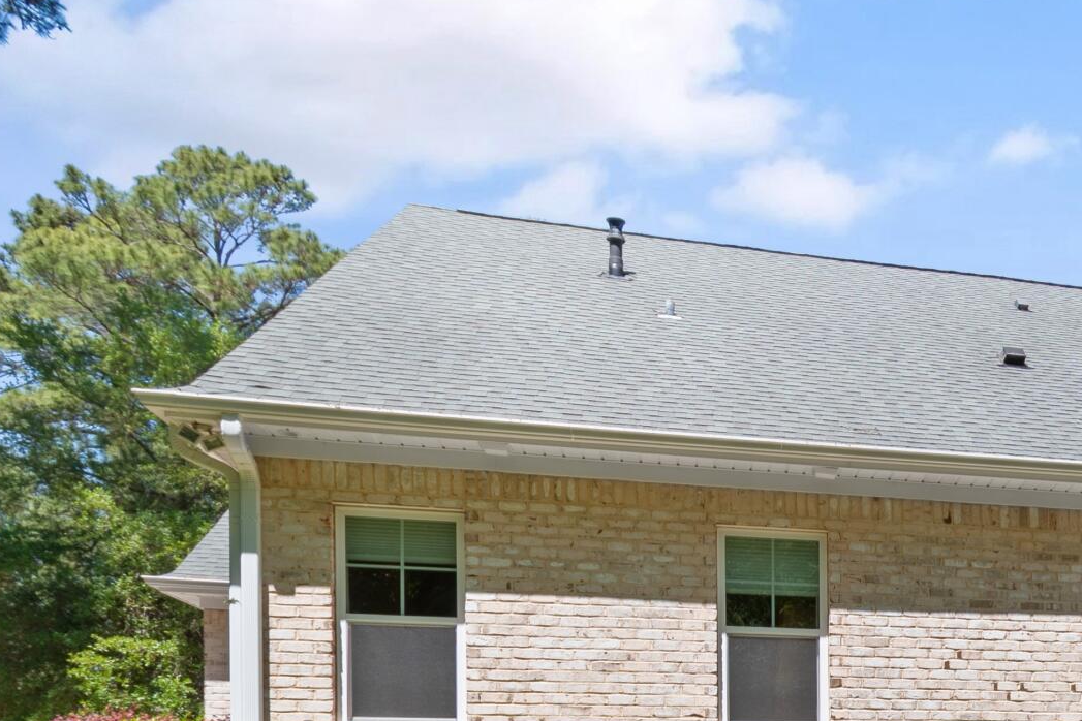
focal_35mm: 43
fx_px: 1292
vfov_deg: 28.2
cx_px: 1177
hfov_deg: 38.1
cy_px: 806
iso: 100
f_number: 5
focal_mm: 10
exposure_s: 1/100
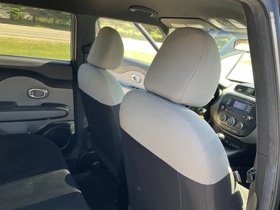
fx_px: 243
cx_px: 139
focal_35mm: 30
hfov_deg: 60.0
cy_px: 106
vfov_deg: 46.8
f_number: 1.8
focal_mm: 3
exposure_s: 1/122
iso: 40
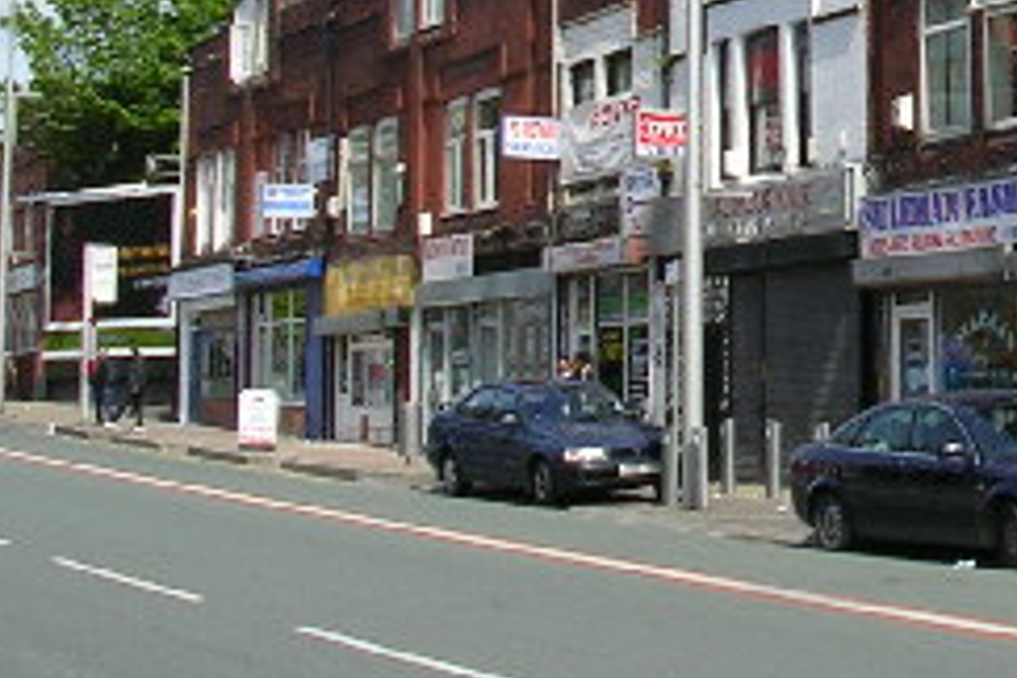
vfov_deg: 12.8
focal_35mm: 104
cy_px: -151
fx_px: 2938
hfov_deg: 18.7
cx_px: 1176
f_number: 5.6
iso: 50
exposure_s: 1/271
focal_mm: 5.8
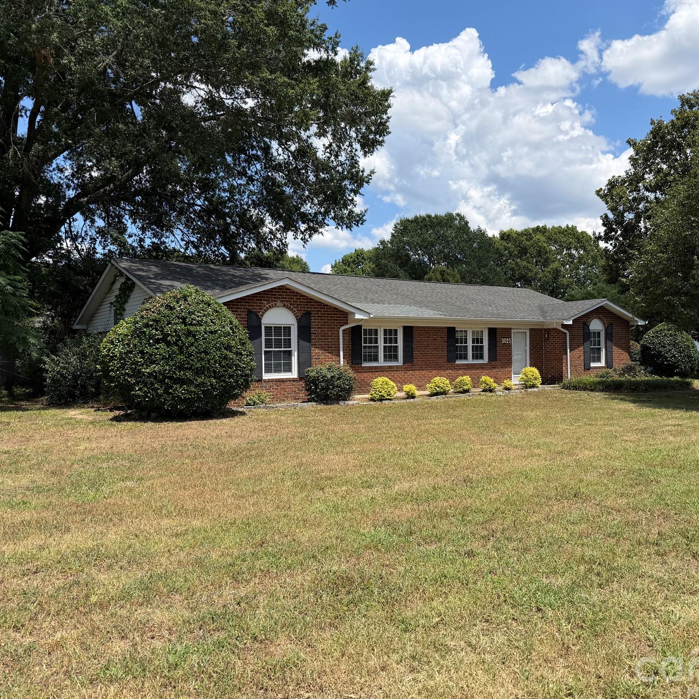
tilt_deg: -0.4
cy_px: 346
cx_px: 438
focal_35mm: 29
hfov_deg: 55.0
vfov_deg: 55.6
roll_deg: +1.4
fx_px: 663
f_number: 1.78
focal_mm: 6.76
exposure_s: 1/4167
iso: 80
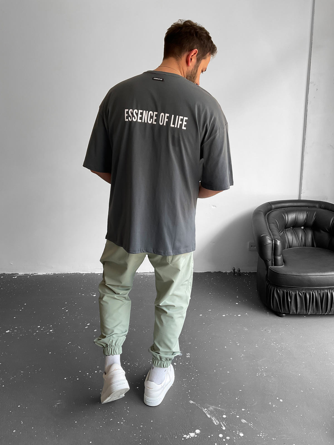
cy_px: 222
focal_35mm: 29
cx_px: 167
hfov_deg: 48.2
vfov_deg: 61.7
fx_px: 373
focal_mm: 3
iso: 20
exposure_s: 1/120
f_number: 1.8
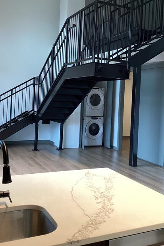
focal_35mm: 40
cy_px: 101
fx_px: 273
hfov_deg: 33.4
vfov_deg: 48.2
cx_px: 83
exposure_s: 1/60
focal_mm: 3.3
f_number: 2.4
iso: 160
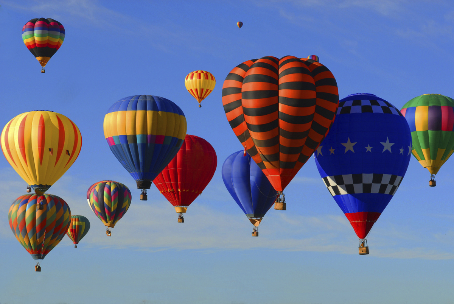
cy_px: 152
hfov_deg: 19.4
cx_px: 227
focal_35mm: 105
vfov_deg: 13.1
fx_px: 1326
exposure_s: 1/160
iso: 200
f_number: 13
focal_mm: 70
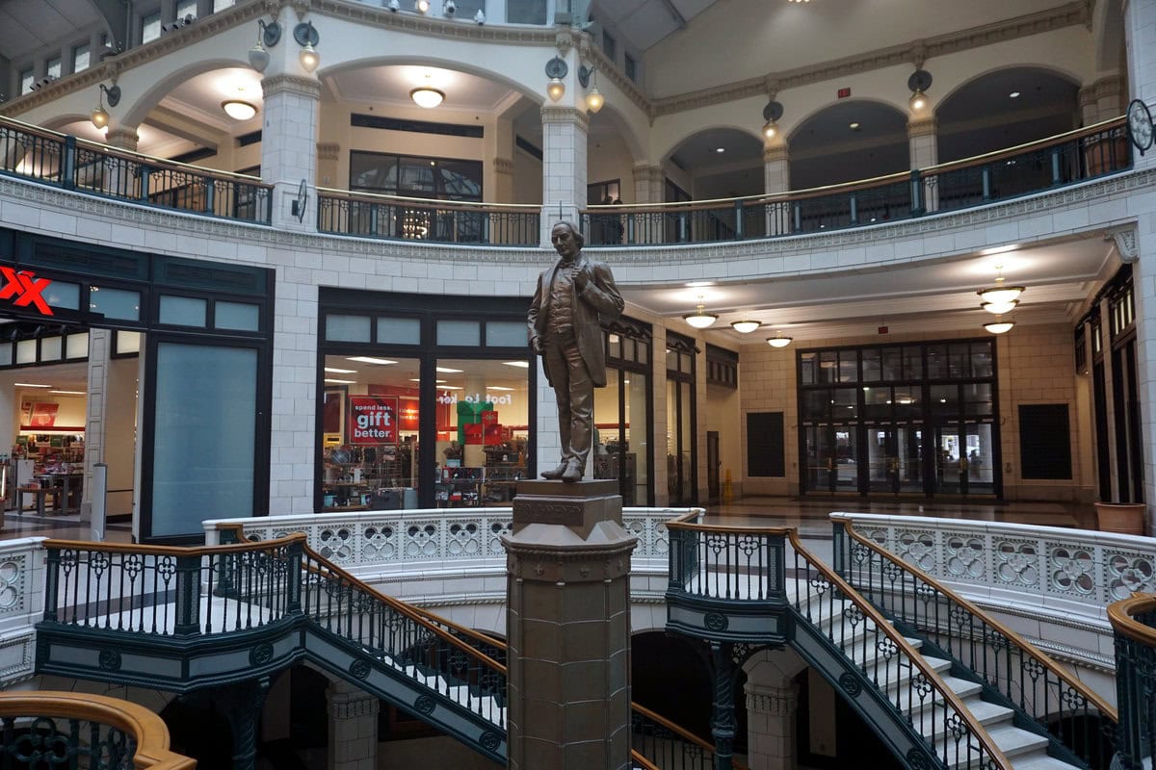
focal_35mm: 24
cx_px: 578
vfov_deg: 53.1
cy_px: 385
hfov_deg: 73.7
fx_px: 771
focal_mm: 16
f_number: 4
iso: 400
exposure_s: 1/160
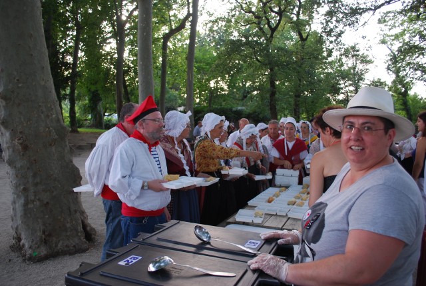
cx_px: 213
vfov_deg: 48.1
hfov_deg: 67.3
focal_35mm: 27
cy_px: 143
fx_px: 320
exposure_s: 1/60
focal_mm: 18
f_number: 4
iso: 200
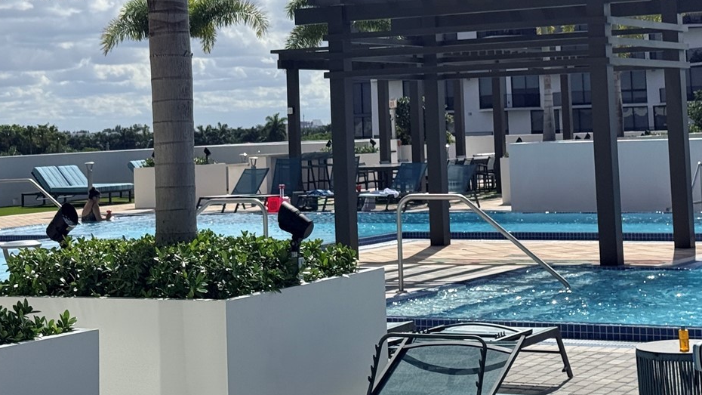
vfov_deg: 13.2
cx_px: 316
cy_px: -11
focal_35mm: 90
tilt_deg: +5.6
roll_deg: +2.0
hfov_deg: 23.7
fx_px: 1675
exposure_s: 1/11364
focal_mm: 6.76
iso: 64
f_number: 1.78
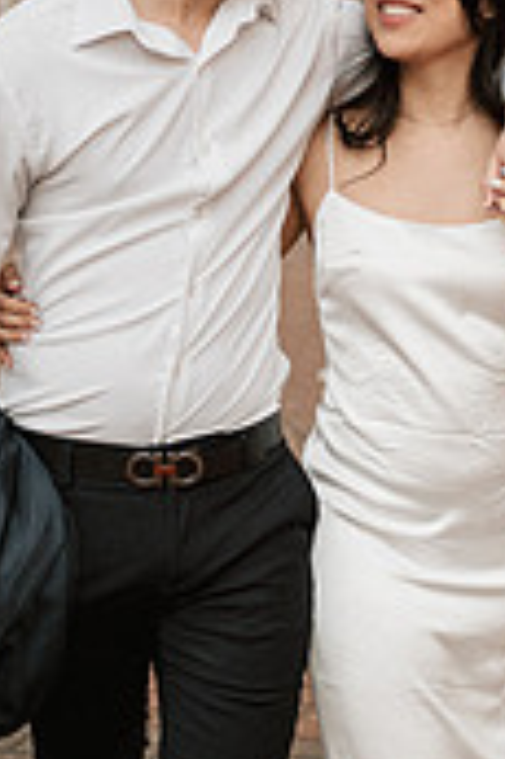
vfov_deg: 22.3
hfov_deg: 14.9
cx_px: 386
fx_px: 1918
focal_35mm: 91
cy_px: 478
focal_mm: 35
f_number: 1.8
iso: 100
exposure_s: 1/200
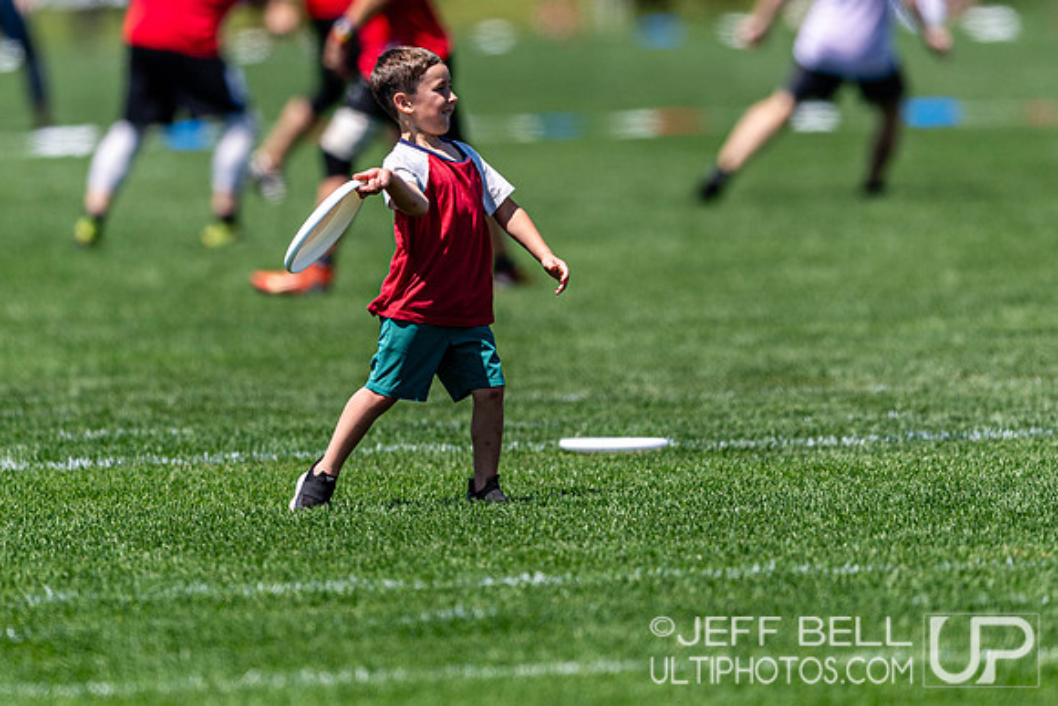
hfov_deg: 3.0
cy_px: 232
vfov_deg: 2.0
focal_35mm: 679
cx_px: 509
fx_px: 19957
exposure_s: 1/2500
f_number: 2.8
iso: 125
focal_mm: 400
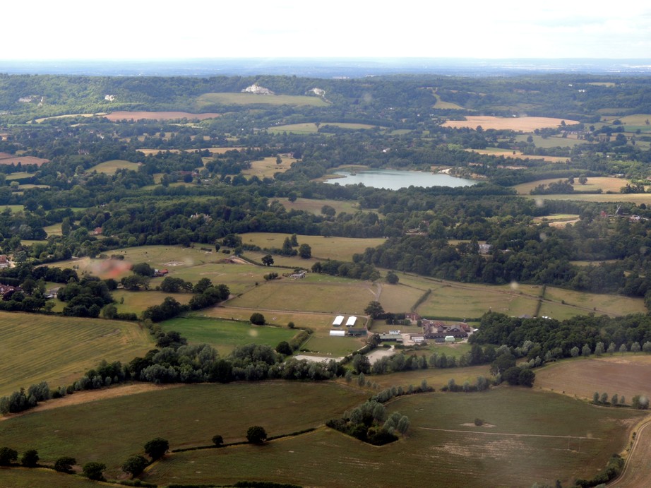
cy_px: 244
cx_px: 326
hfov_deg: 27.8
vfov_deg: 21.0
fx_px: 1316
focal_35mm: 70
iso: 100
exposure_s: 1/200
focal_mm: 12.4
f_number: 3.9
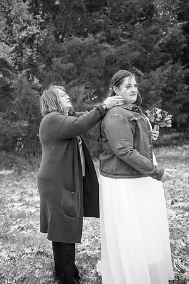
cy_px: 142
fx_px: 378
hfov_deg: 28.1
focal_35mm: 48
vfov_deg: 41.1
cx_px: 94
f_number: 2.8
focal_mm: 48
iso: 320
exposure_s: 1/250
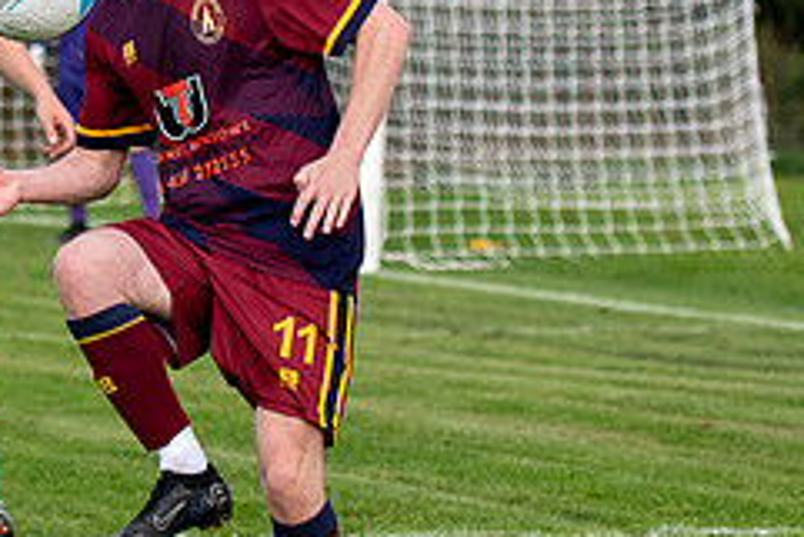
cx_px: 78
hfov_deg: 6.1
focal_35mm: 337
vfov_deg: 4.1
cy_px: 188
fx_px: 7531
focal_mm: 85
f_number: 2.8
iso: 320
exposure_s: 1/3200
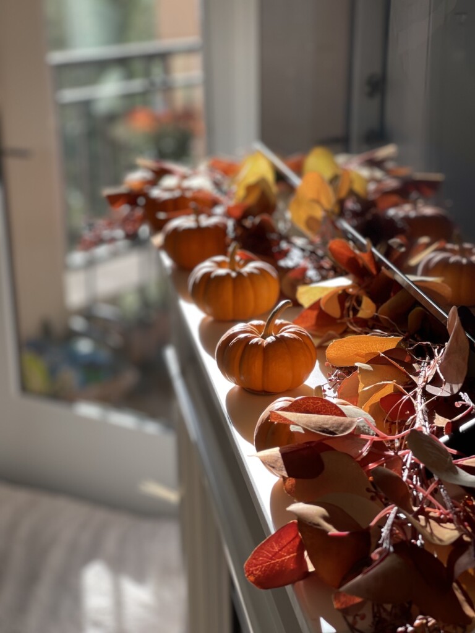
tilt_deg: -17.1
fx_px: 1171
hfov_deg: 22.9
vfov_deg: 30.3
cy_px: 316
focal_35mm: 64
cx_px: 238
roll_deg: +1.3
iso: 25
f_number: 2.2
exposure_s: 1/121
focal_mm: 7.5
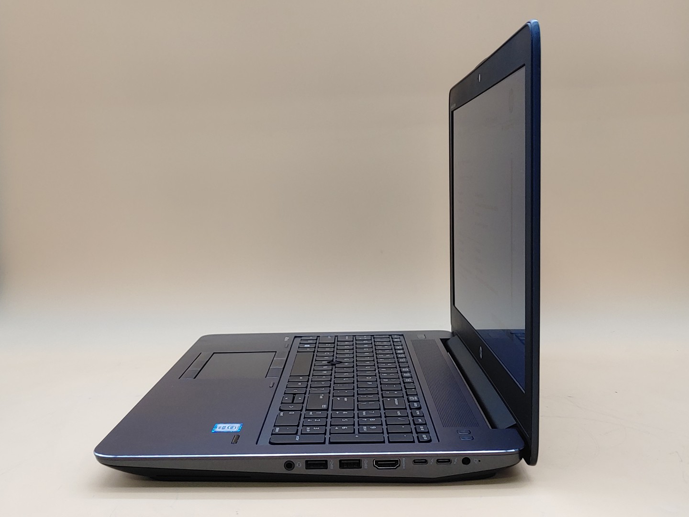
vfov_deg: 36.8
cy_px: 258
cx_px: 344
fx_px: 776
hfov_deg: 47.9
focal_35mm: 39
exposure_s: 1/110
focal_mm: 4.36
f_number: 1.8
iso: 50
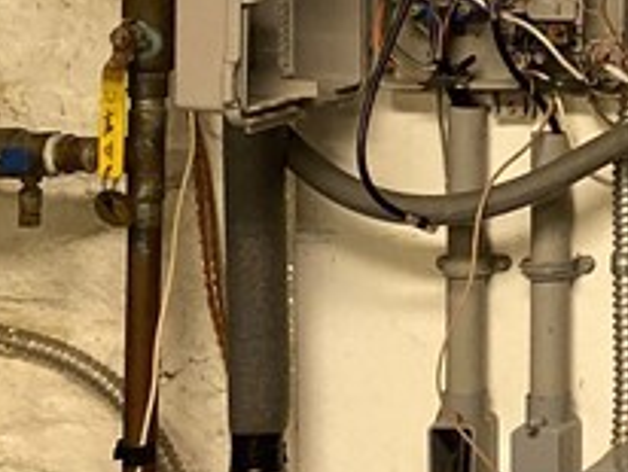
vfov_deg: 11.2
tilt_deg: +2.3
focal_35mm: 129
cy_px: -128
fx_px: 2343
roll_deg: -0.1
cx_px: 1280
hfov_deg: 13.1
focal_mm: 4.25
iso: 200
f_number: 1.8
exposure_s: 1/60
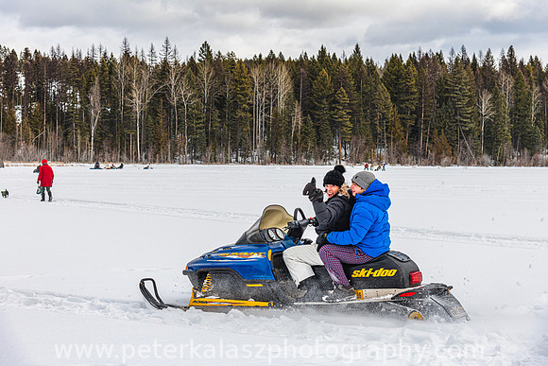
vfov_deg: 20.6
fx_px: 1005
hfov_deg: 30.5
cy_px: 183
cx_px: 274
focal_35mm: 66
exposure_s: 1/1250
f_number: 8
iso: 400
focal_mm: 66
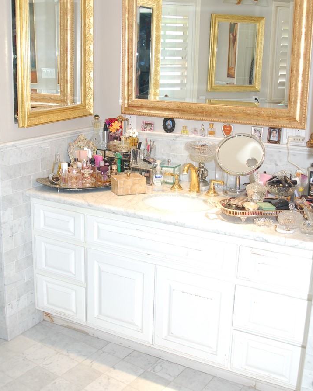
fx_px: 475
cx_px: 156
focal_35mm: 41
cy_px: 174
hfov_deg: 36.5
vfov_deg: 44.7
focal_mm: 24
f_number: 4
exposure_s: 1/60
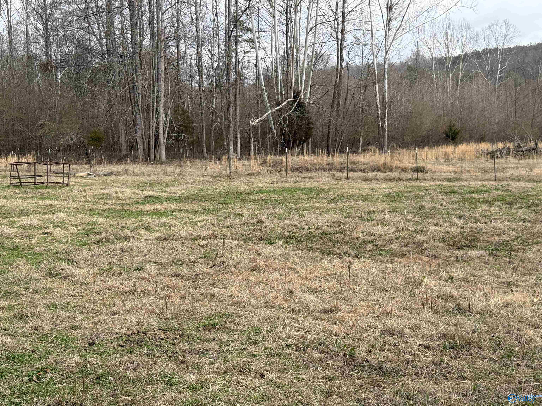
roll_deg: +0.6
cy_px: 203
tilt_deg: -4.1
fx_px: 752
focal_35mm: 48
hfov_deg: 39.7
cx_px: 271
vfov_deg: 30.3
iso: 64
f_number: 1.78
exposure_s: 1/1543
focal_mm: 6.76
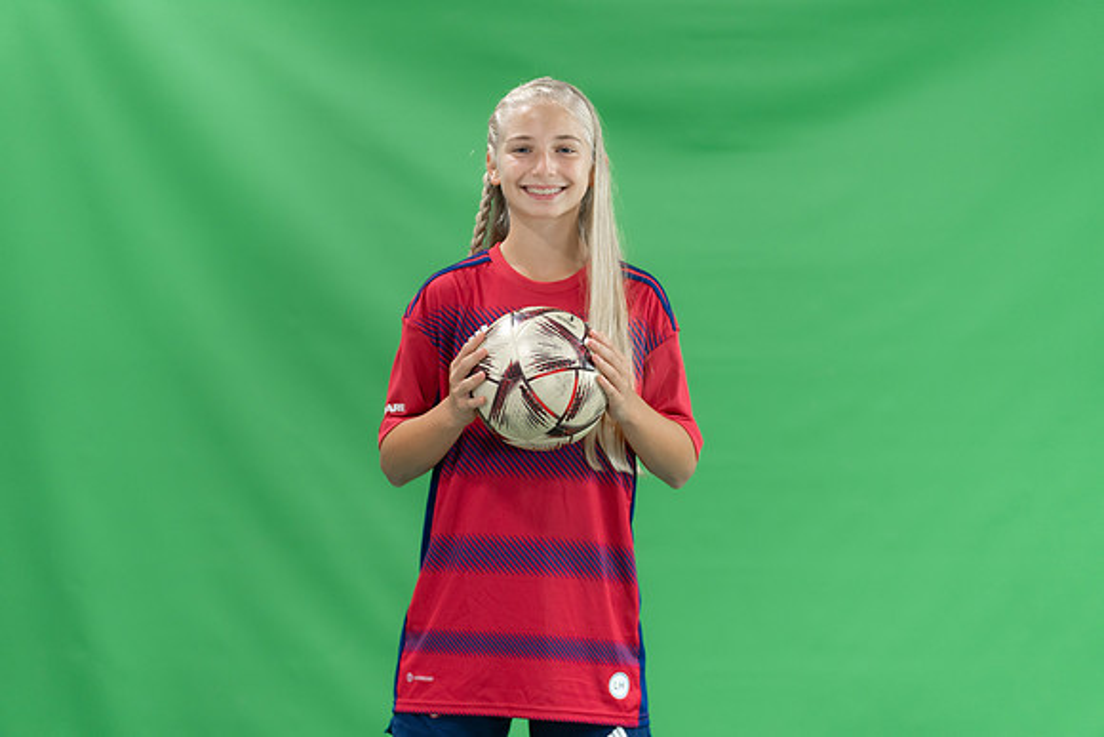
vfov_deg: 11.2
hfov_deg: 16.6
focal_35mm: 123
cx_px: 552
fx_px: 3773
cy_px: 368
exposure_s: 1/250
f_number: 2.8
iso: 1000
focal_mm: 123
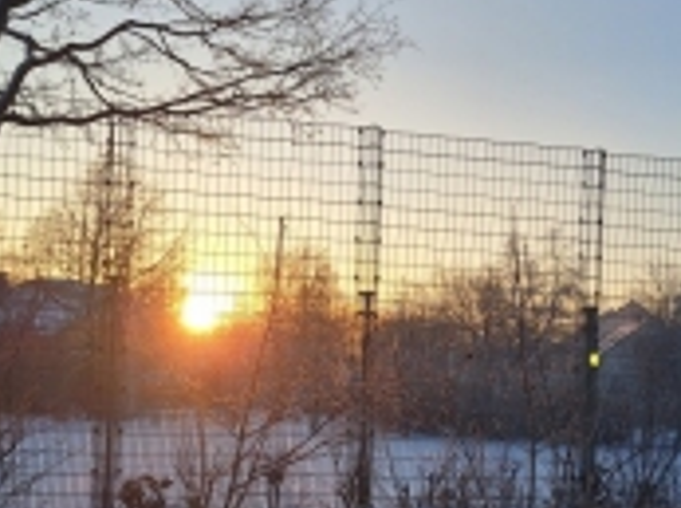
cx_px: 394
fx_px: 942
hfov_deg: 39.6
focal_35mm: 48
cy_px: 323
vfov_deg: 30.0
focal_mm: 5.54
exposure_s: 1/2353
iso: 40
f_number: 1.8
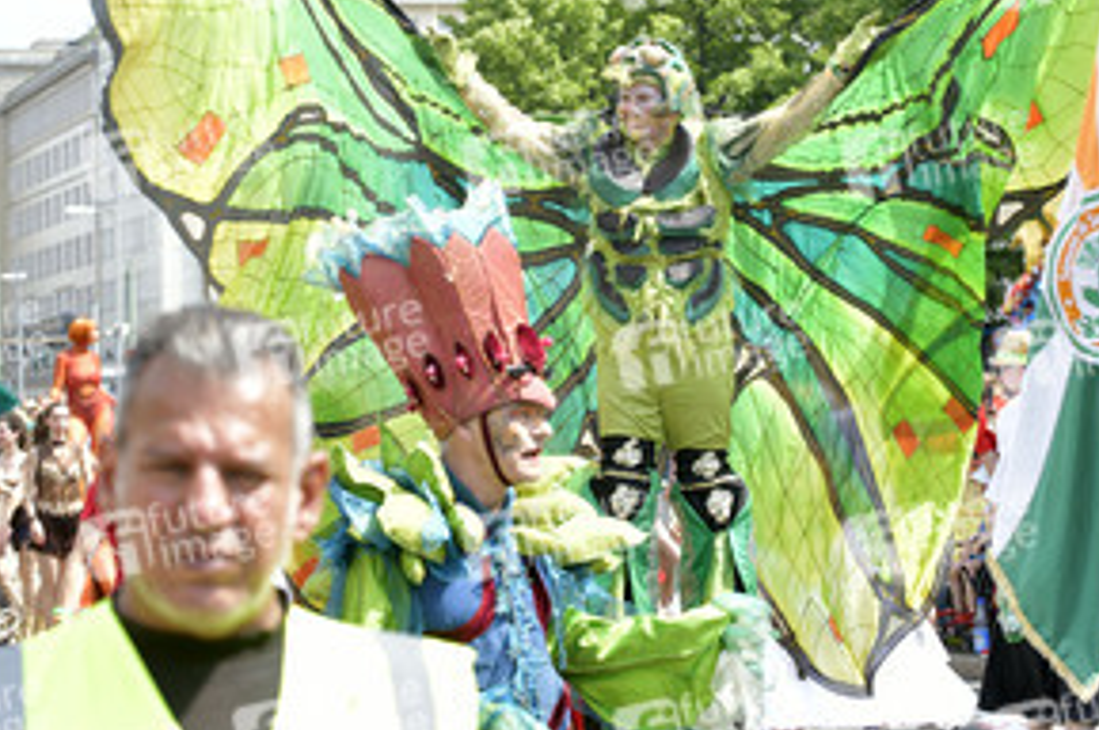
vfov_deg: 10.9
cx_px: 610
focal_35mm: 125
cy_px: 251
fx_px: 3812
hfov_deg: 16.4
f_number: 6.3
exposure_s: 1/160
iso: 160
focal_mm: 80
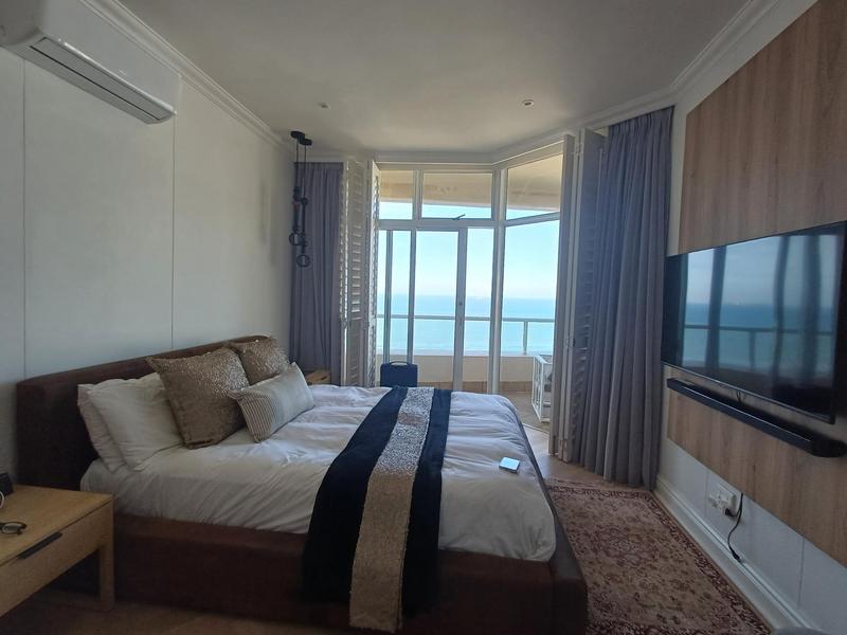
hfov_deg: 94.5
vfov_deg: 78.1
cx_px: 424
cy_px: 318
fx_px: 391
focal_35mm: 16
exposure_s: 1/180
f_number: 2.2
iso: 40
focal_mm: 1.64
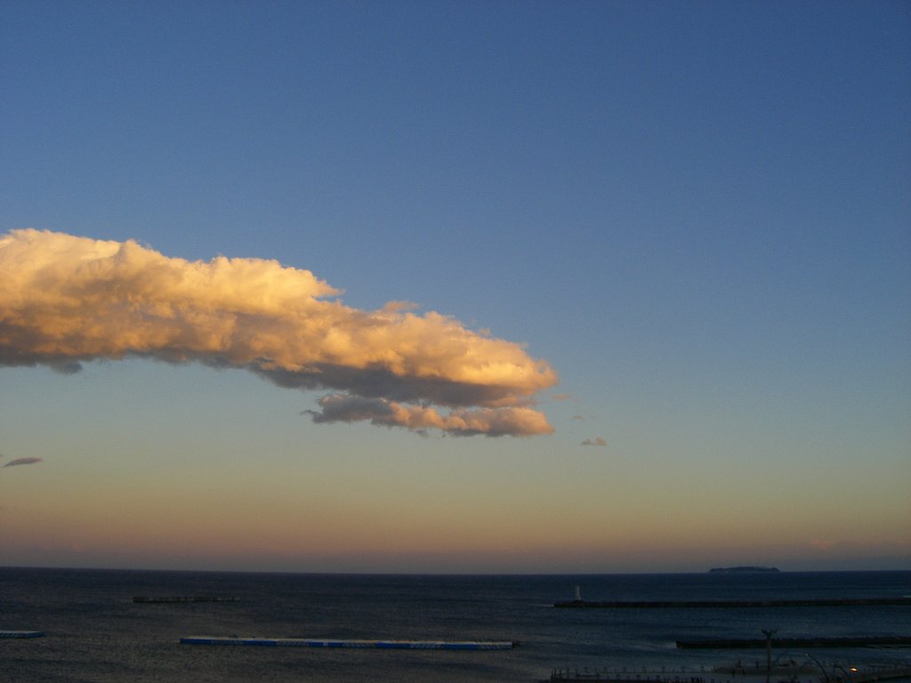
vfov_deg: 37.7
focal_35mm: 38
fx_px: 1000
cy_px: 342
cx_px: 456
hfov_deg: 49.0
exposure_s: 1/160
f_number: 4.3
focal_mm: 6.2
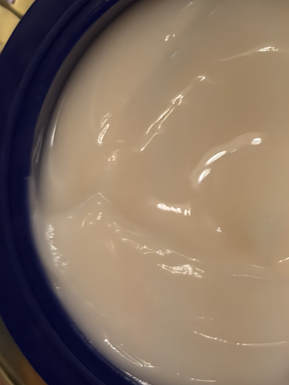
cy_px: 47
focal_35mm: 126
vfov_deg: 15.5
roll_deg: +1.1
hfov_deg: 11.6
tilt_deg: -4.2
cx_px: 289
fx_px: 1403
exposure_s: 1/120
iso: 125
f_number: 1.6
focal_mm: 5.96
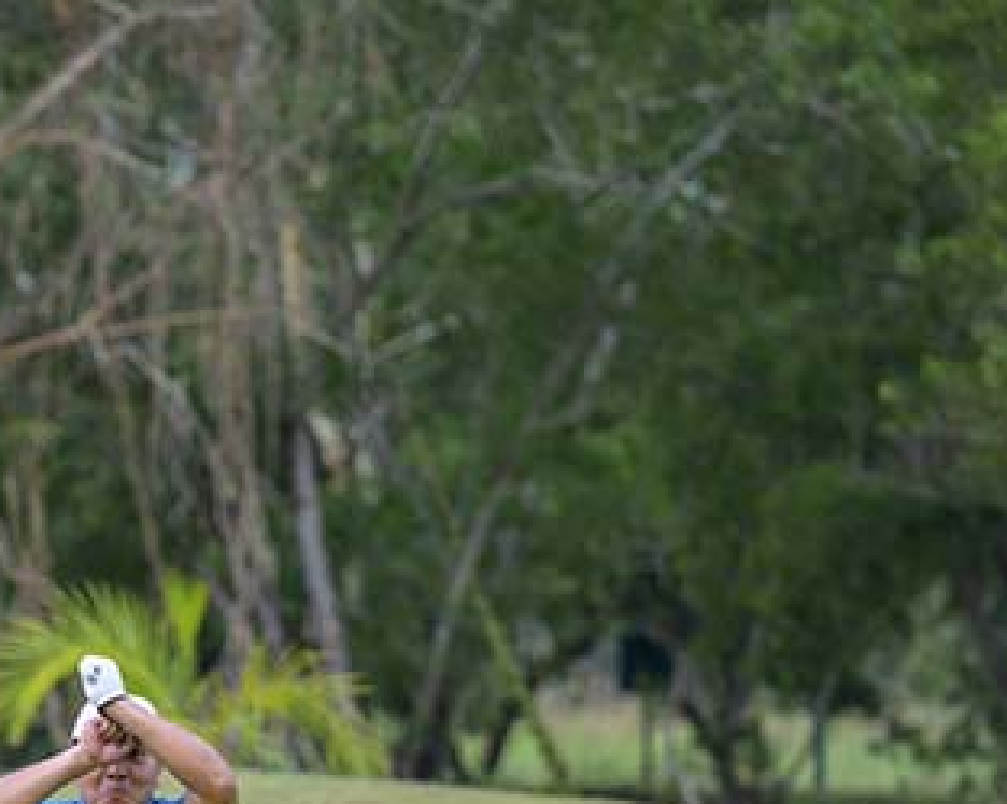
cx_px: 68
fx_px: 11612
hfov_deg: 5.0
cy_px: 878
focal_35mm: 390
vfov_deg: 4.0
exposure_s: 1/3200
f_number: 2.8
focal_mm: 135
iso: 250
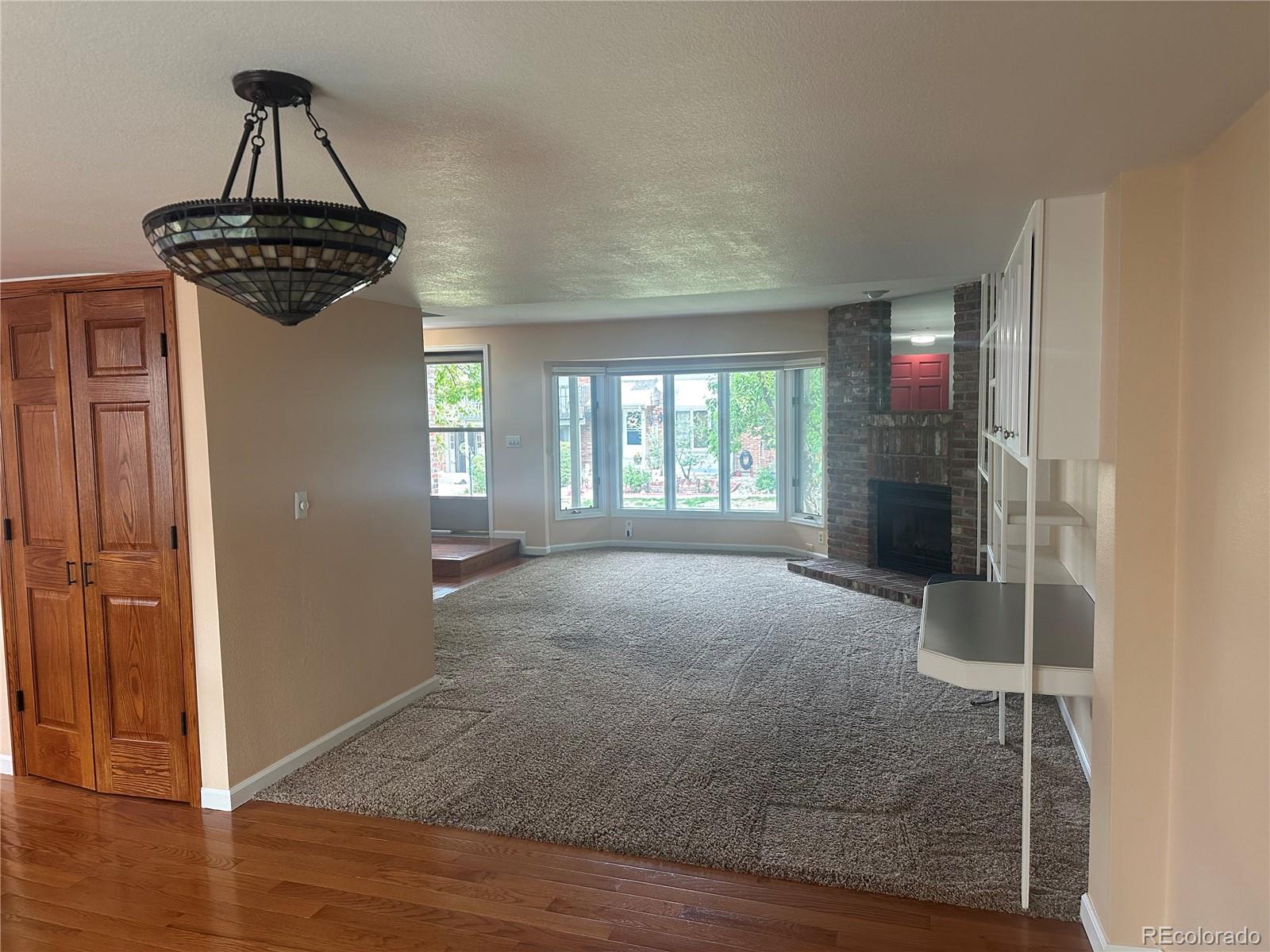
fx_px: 881
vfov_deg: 56.8
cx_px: 635
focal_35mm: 24
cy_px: 476
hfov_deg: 71.6
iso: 200
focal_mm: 6.86
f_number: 1.78
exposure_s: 1/120
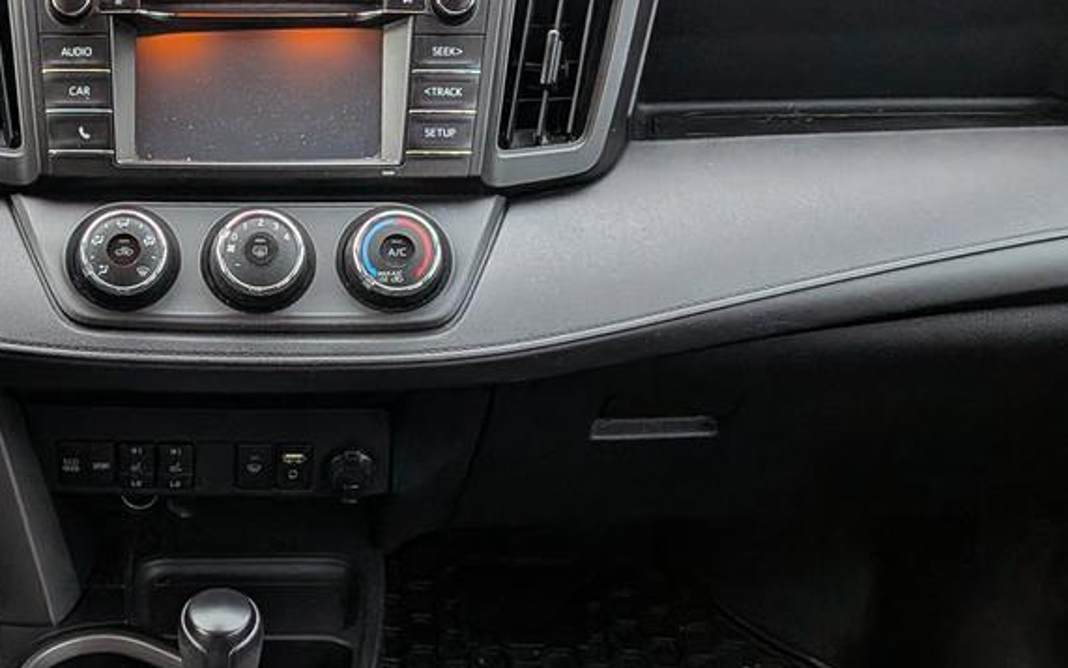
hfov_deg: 34.1
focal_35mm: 57
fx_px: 1659
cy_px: 462
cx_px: 152
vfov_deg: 22.6
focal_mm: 4.53
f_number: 1.7
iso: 37
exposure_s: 1/172
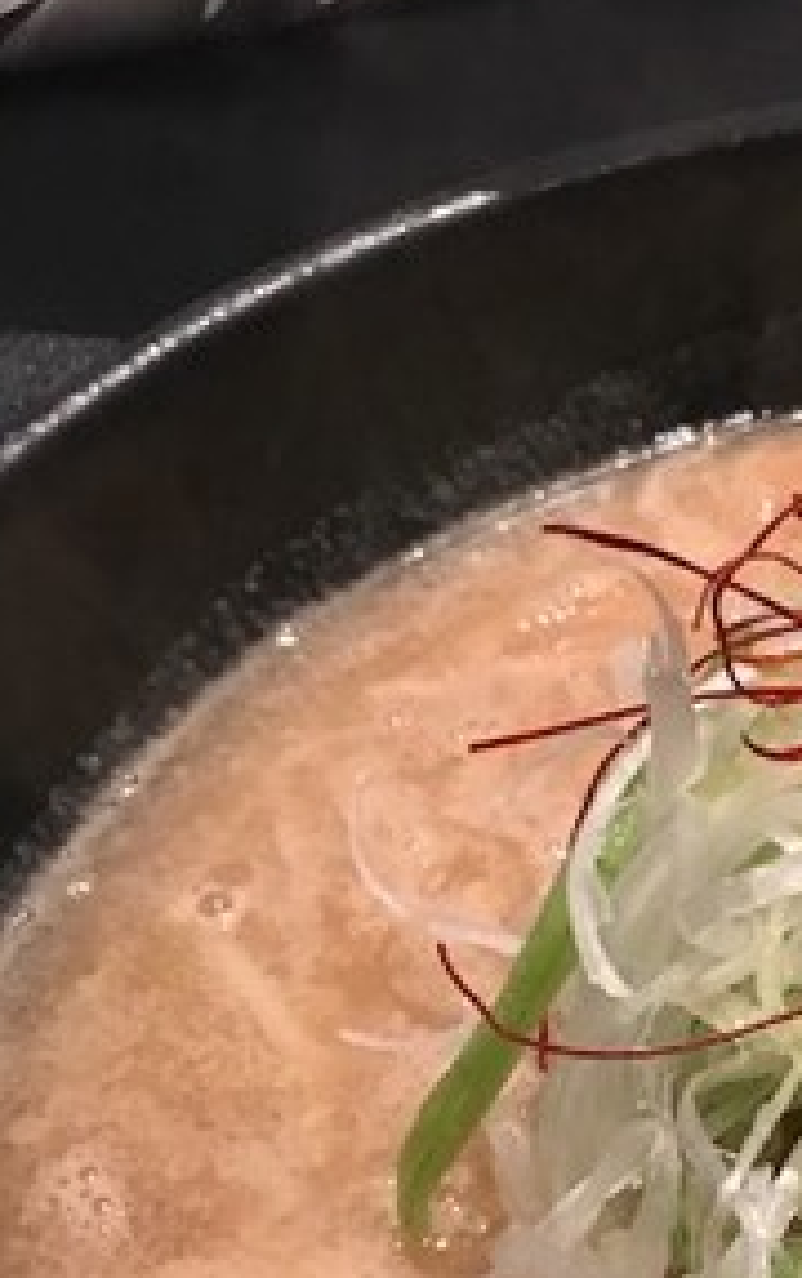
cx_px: 998
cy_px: 1207
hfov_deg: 19.6
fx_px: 2163
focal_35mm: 62
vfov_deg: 31.1
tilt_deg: -57.7
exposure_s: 1/17
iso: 100
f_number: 1.8
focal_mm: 3.99
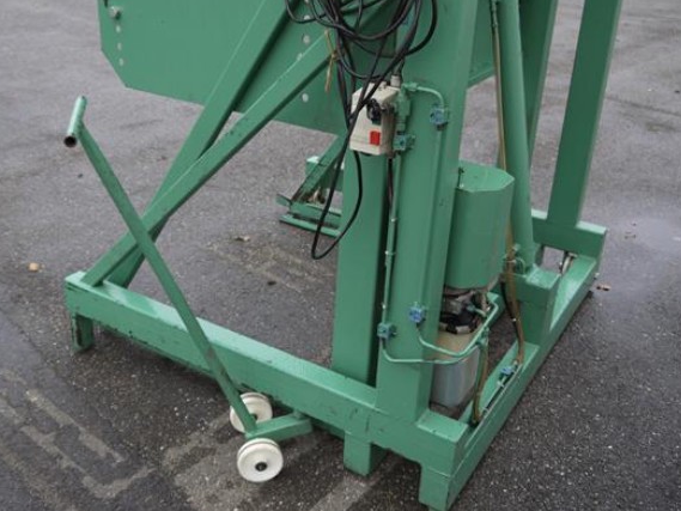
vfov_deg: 39.6
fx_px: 708
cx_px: 324
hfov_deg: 51.3
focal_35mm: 36
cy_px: 235
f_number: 3.8
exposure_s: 1/60
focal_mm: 16
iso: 125
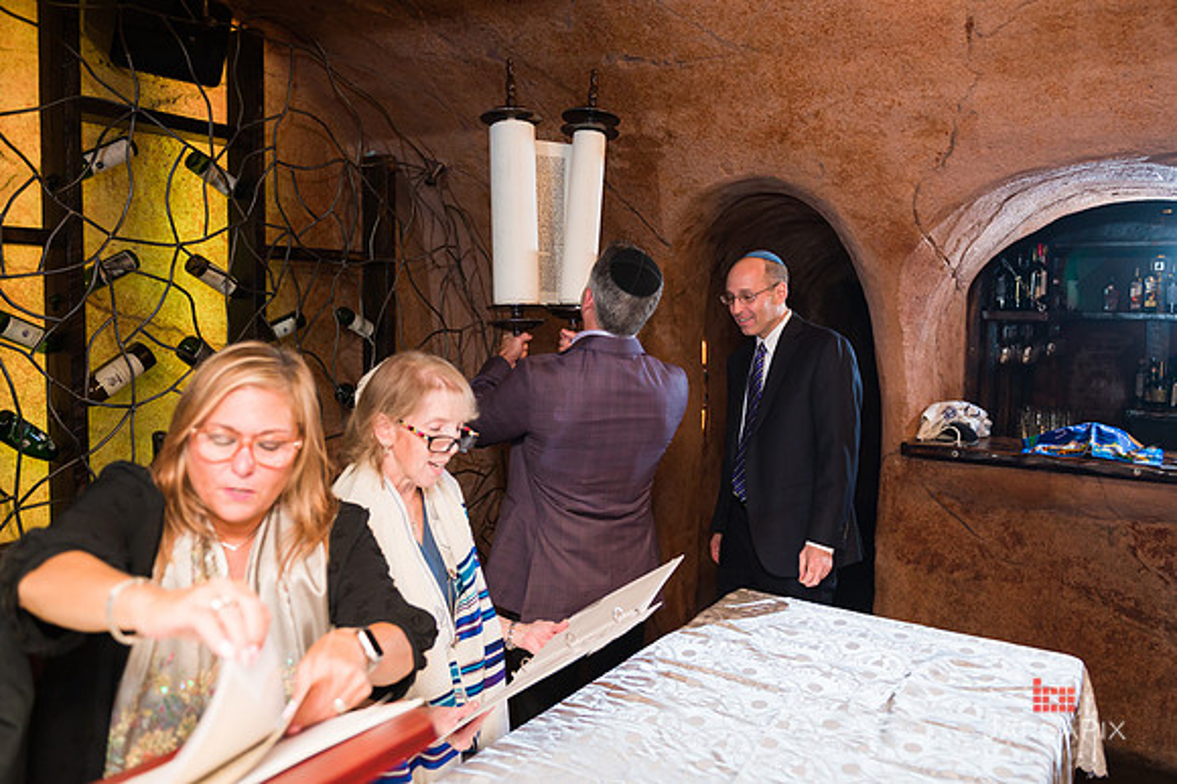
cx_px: 620
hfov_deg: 65.6
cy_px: 372
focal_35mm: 28
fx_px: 913
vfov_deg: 46.4
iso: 1250
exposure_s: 1/200
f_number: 4
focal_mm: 26
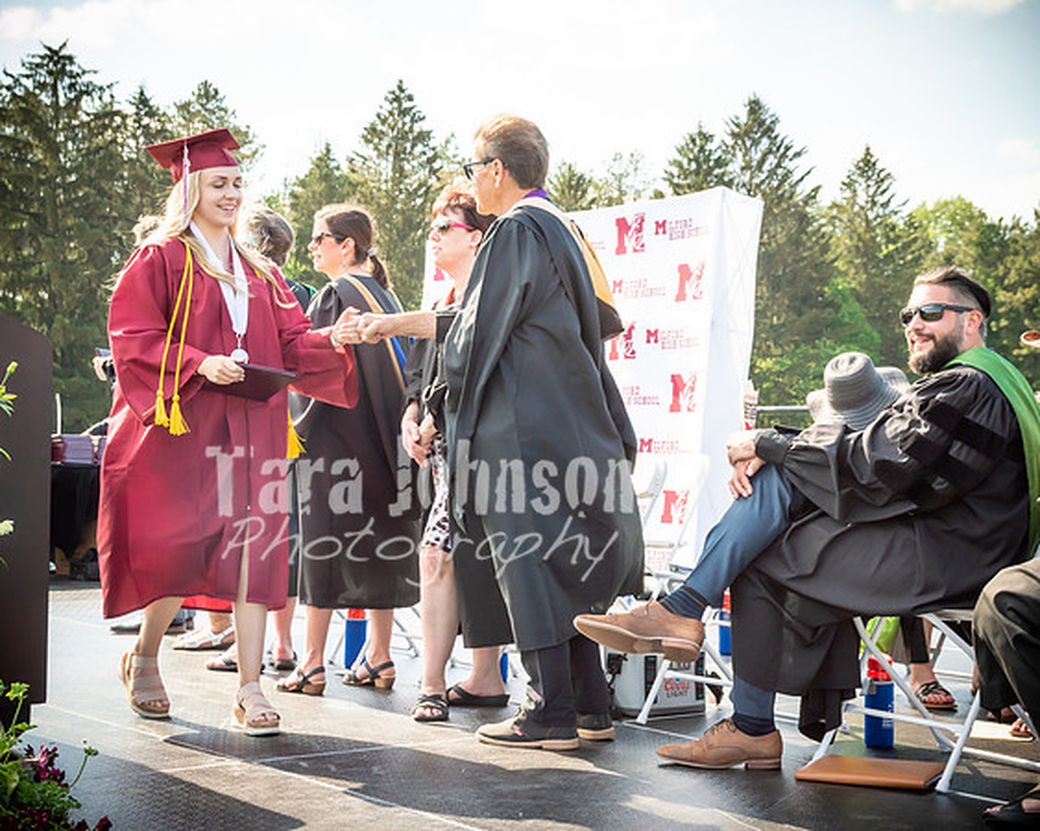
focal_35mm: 58
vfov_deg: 26.4
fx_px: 1770
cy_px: 416
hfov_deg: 32.7
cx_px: 520
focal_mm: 34
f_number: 7.1
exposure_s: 1/500
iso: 200
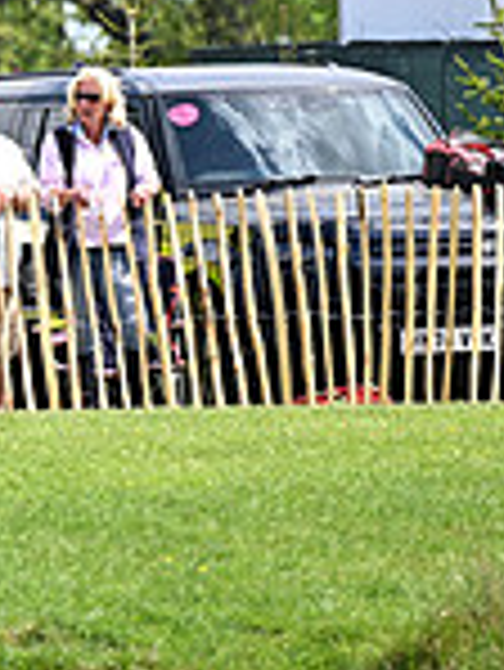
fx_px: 14500
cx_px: -626
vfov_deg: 2.6
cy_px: 155
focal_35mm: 748
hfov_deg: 2.0
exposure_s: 1/1250
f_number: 4.5
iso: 320
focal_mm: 200
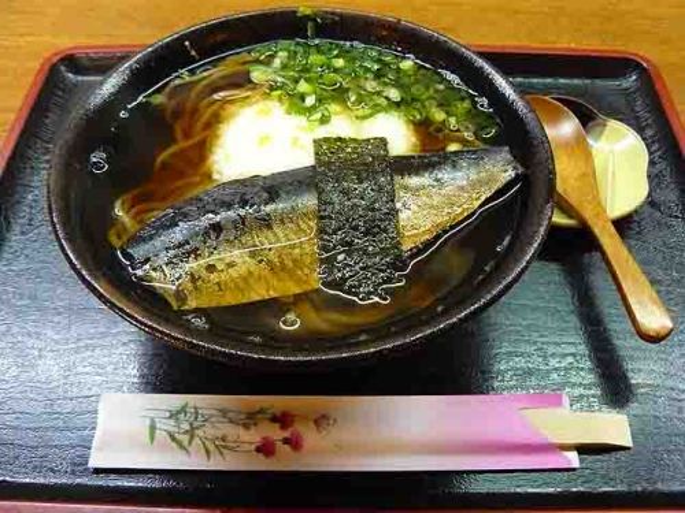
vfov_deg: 39.7
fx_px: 712
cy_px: 256
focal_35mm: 36
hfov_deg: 51.4
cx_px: 342
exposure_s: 1/13
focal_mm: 6
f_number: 2.8
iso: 400
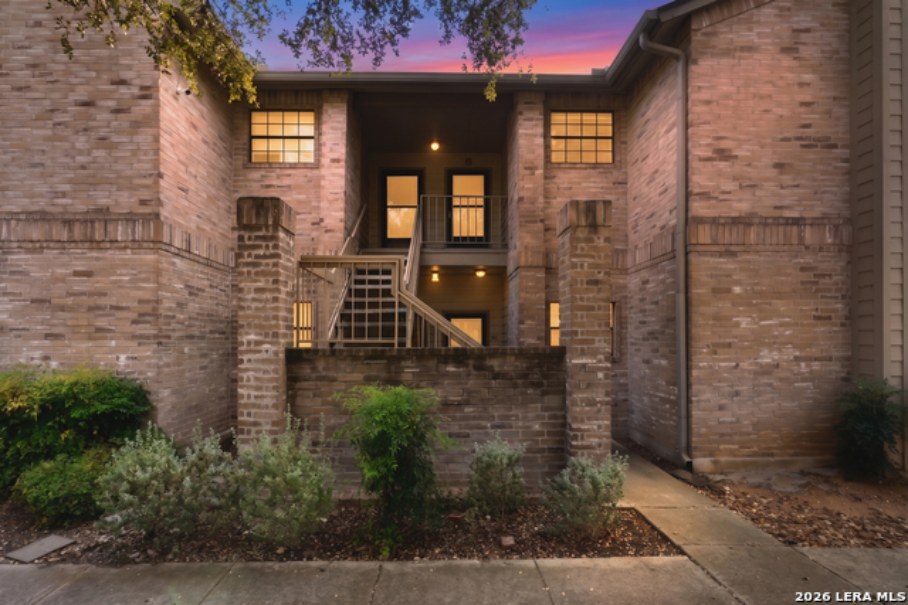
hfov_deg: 100.4
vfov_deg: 77.4
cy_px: 302
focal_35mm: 15
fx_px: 378
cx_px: 454
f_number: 8
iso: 500
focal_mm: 10
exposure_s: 1/125
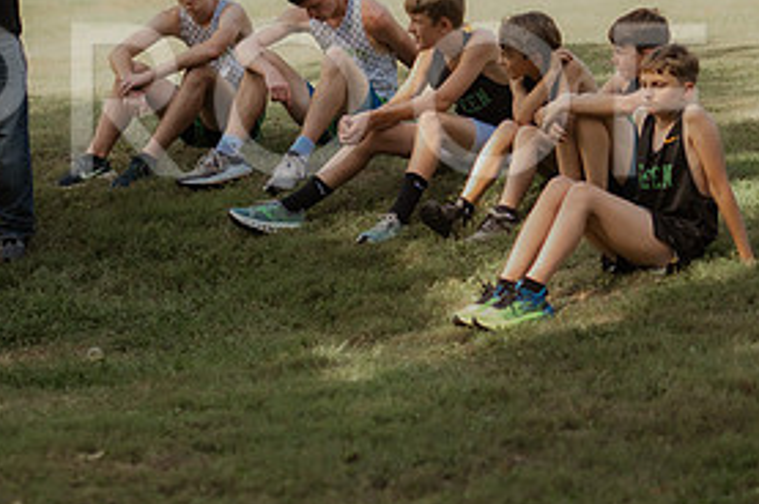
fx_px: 3306
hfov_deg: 13.1
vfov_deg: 8.7
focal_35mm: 157
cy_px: 194
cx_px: 315
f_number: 1.4
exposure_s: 1/2000
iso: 250
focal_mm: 50
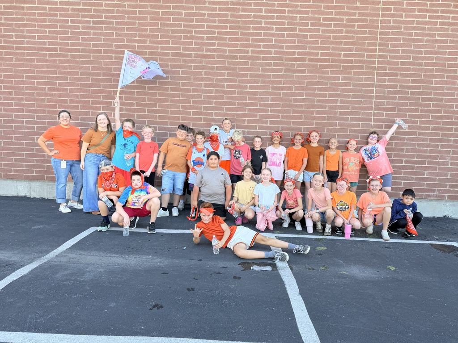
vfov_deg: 56.8
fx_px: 318
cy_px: 172
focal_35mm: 24
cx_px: 229
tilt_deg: -3.2
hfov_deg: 71.6
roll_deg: -2.9
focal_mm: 6.76
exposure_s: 1/507
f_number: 1.78
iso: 80
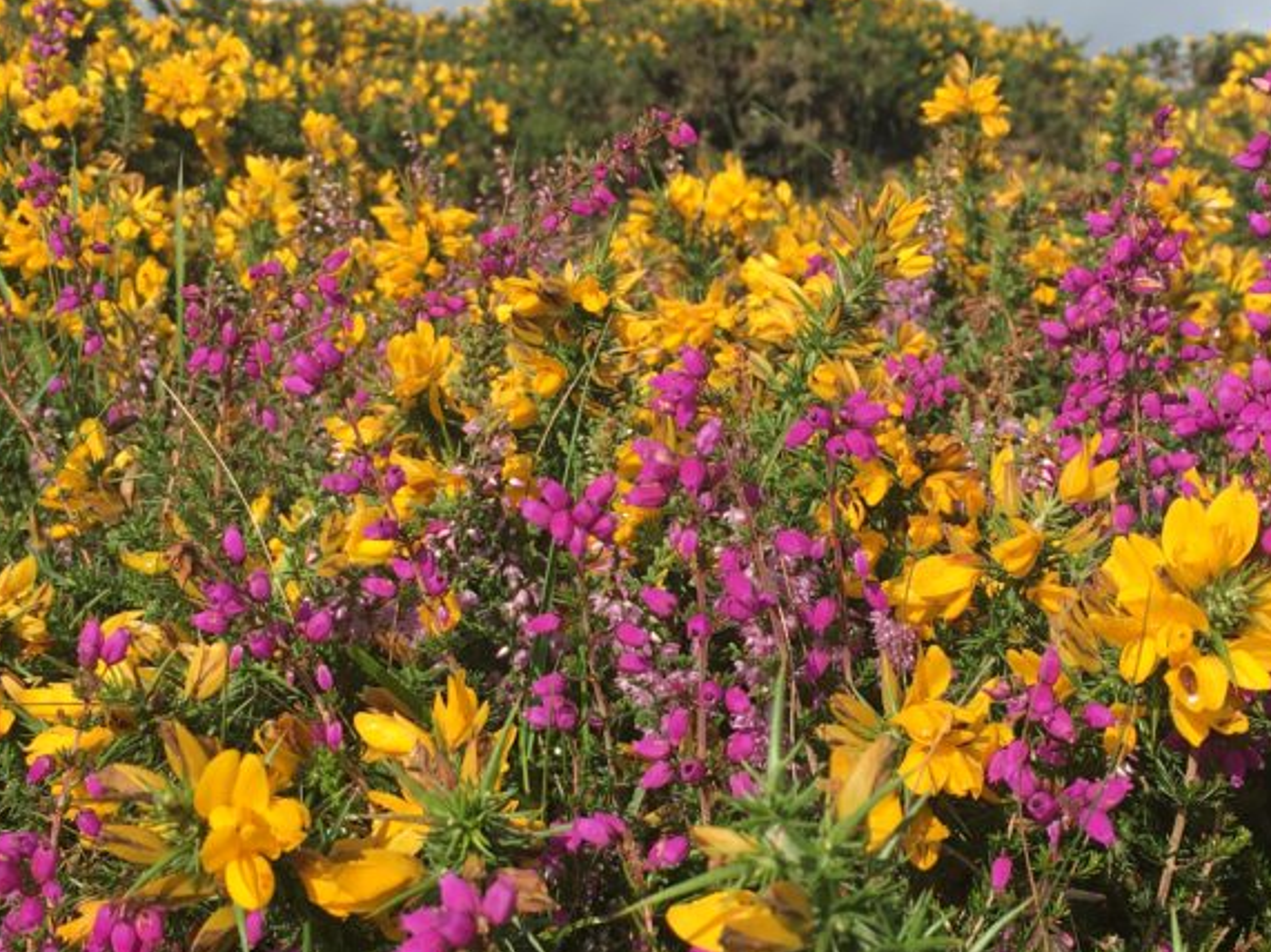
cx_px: 715
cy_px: 541
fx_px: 1909
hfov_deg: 36.8
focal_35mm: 52
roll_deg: -0.7
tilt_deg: -7.1
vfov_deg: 28.0
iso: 25
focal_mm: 4.15
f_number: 2.2
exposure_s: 1/1399
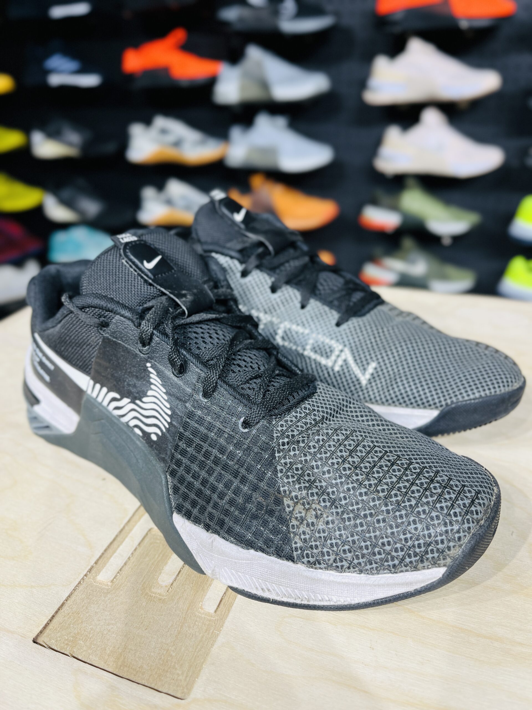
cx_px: 266
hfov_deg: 53.1
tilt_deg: -29.0
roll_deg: +2.6
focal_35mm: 26
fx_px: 533
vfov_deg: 67.3
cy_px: 355
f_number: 1.6
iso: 40
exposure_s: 1/224
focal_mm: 5.1
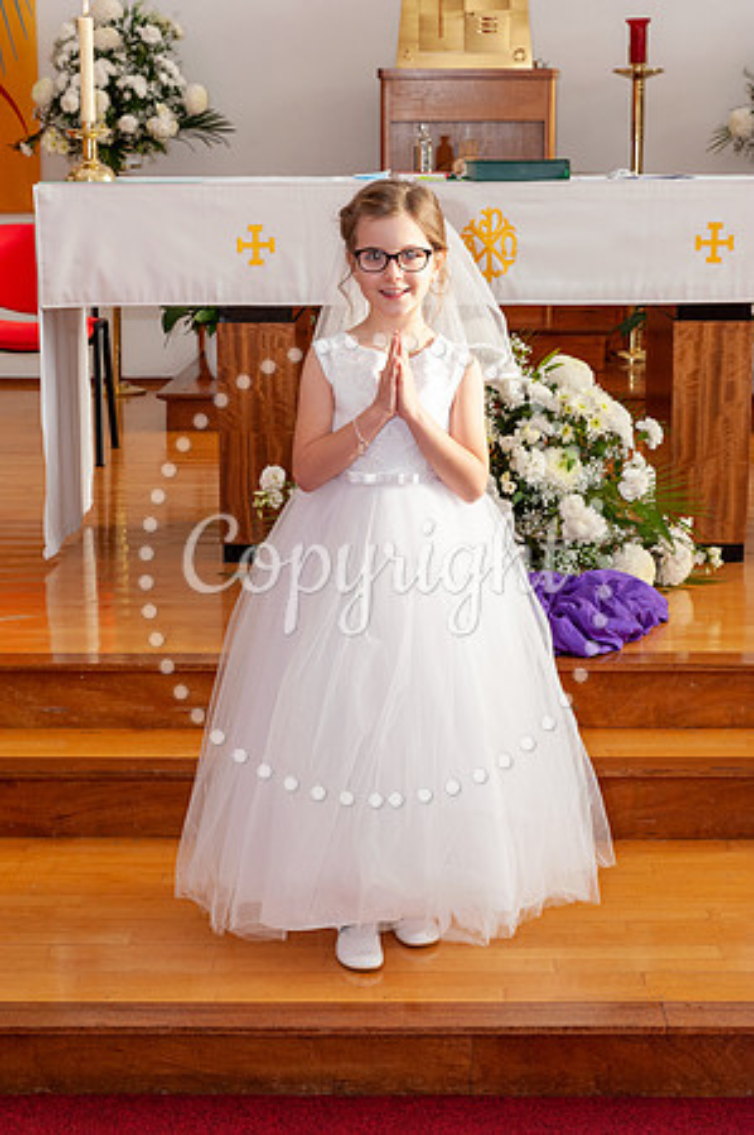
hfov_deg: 19.4
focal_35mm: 70
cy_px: 568
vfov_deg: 28.9
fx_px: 2204
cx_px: 377
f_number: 10
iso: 1250
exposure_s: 1/250
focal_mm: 70
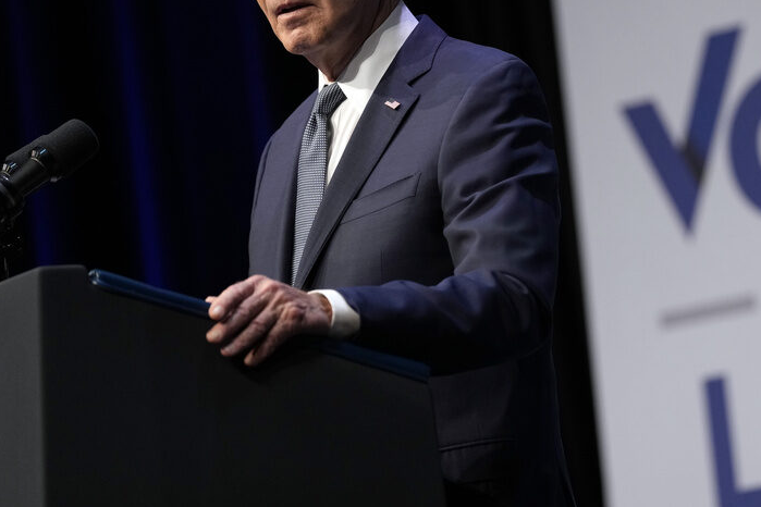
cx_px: 554
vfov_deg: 5.6
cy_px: 187
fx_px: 5200
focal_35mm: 246
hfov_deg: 8.4
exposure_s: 1/250
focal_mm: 168
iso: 2000
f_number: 3.2
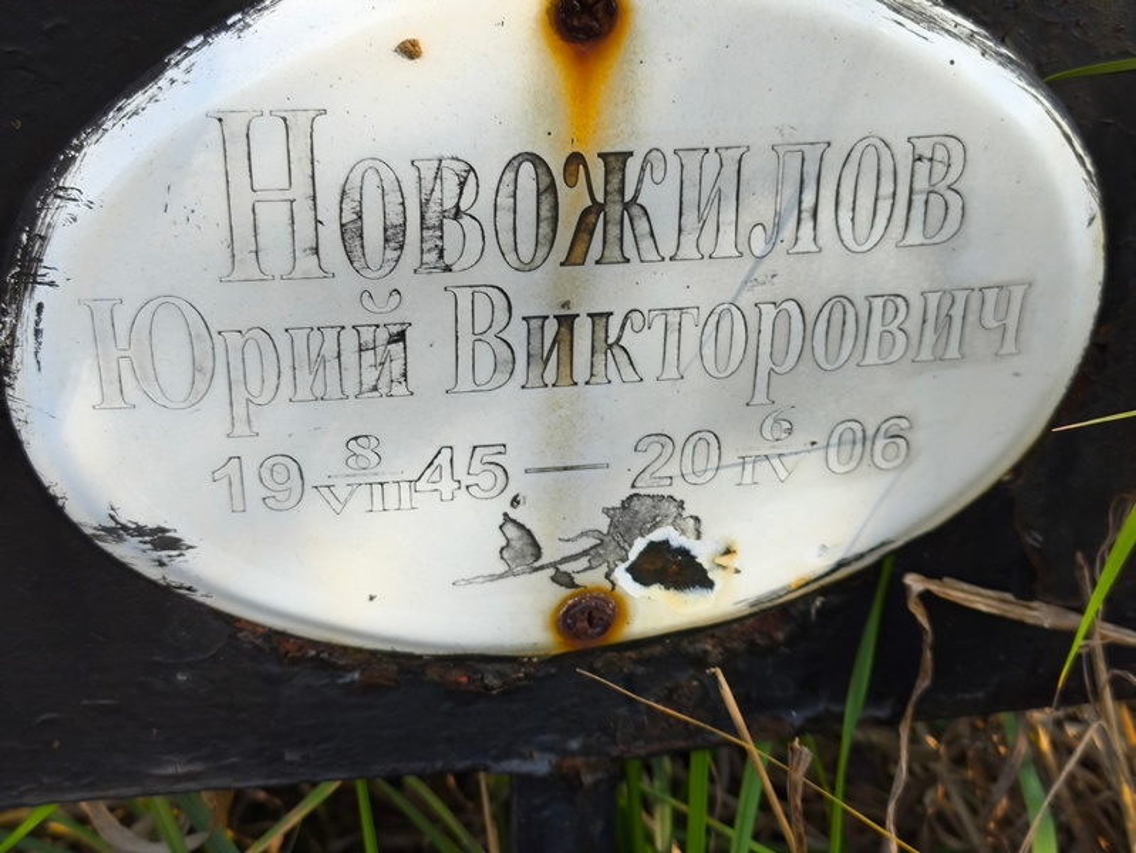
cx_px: 568
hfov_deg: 38.2
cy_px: 426
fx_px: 1642
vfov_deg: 29.1
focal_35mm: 50
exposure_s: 1/114
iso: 50
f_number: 1.7
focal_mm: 4.71
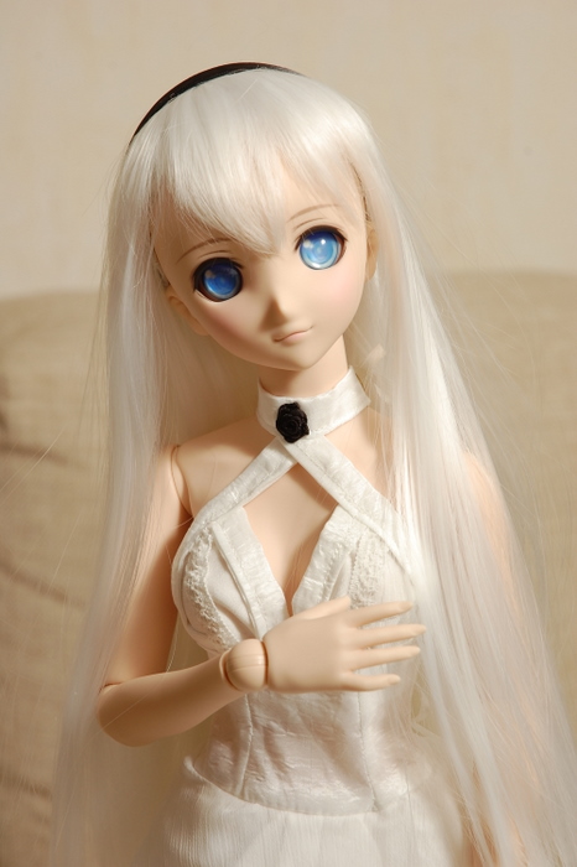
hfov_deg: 13.0
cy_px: 434
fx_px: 2527
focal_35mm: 105
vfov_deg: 19.5
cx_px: 288
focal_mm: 70
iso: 200
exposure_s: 1/200
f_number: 9
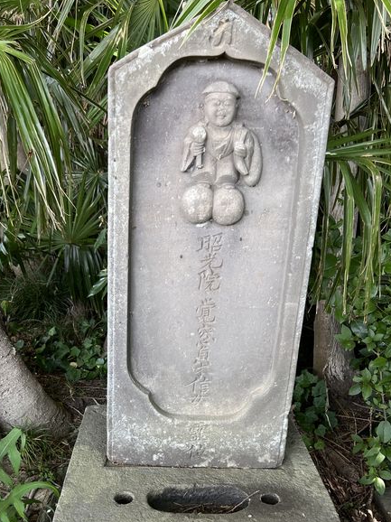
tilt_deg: -19.2
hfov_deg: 39.6
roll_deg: +1.6
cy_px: 359
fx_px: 543
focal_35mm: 36
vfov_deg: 50.2
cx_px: 187
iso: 40
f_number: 1.5
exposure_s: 1/121
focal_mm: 5.7
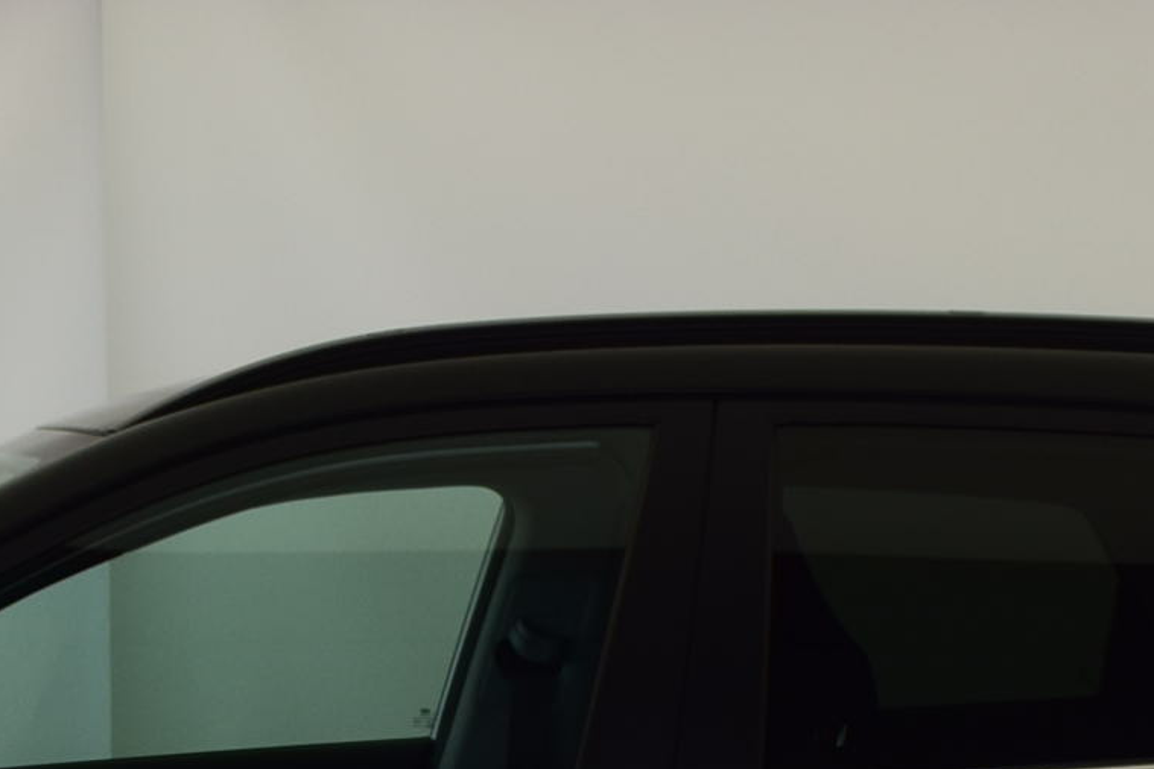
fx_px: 4552
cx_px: 369
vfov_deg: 9.4
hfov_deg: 14.4
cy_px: 1093
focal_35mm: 142
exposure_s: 1/100
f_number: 9
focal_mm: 24
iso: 400
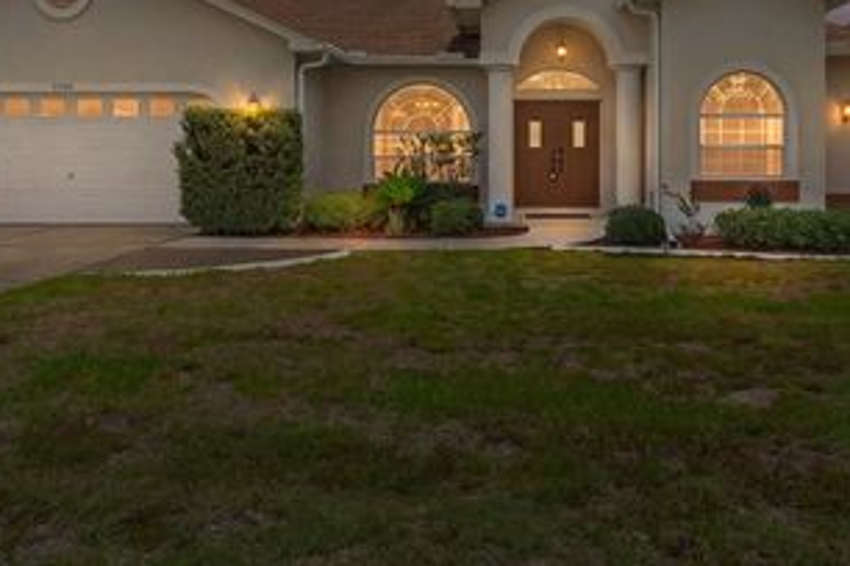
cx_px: 394
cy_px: 143
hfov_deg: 58.9
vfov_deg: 40.2
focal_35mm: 32
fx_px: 751
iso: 320
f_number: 8
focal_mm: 13
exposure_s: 1/800
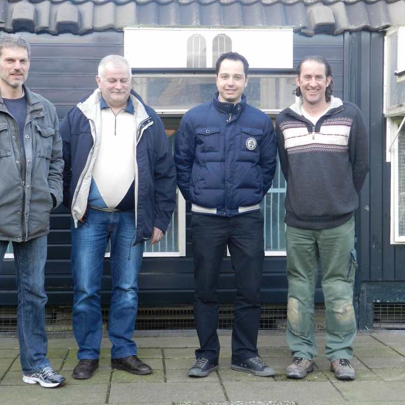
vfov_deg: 30.6
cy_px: 198
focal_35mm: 56
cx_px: 188
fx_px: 741
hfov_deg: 30.5
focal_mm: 8.1
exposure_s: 1/40
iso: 160
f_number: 4.2
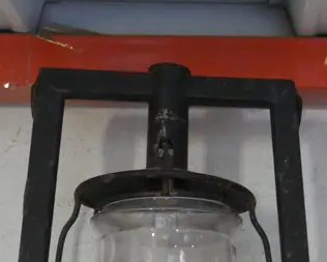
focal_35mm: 114
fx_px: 1104
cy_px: 387
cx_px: 324
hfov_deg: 16.5
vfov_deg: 12.9
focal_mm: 18
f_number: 4
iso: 2000
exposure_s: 1/60
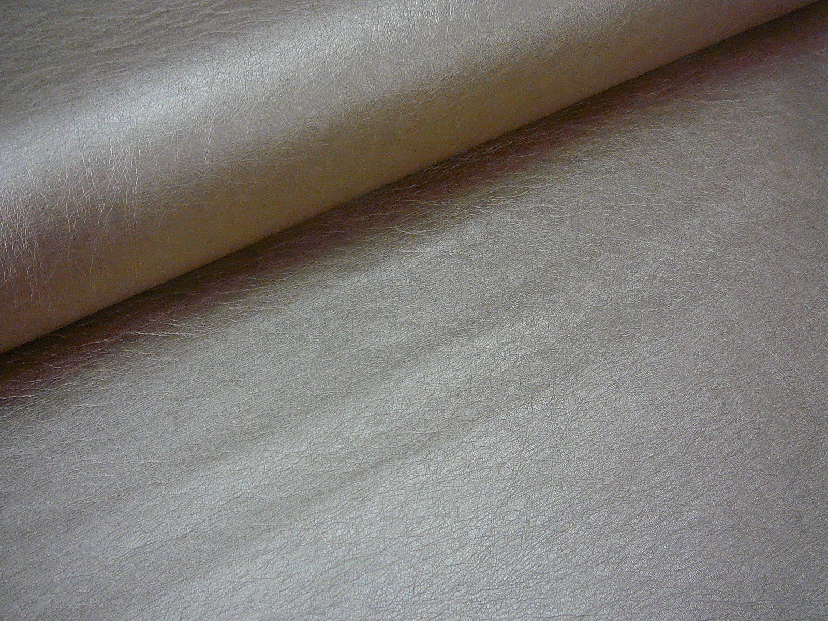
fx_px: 837
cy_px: 310
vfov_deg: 40.7
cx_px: 414
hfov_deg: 52.6
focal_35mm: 35
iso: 200
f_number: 2.8
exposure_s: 1/20
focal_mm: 5.2
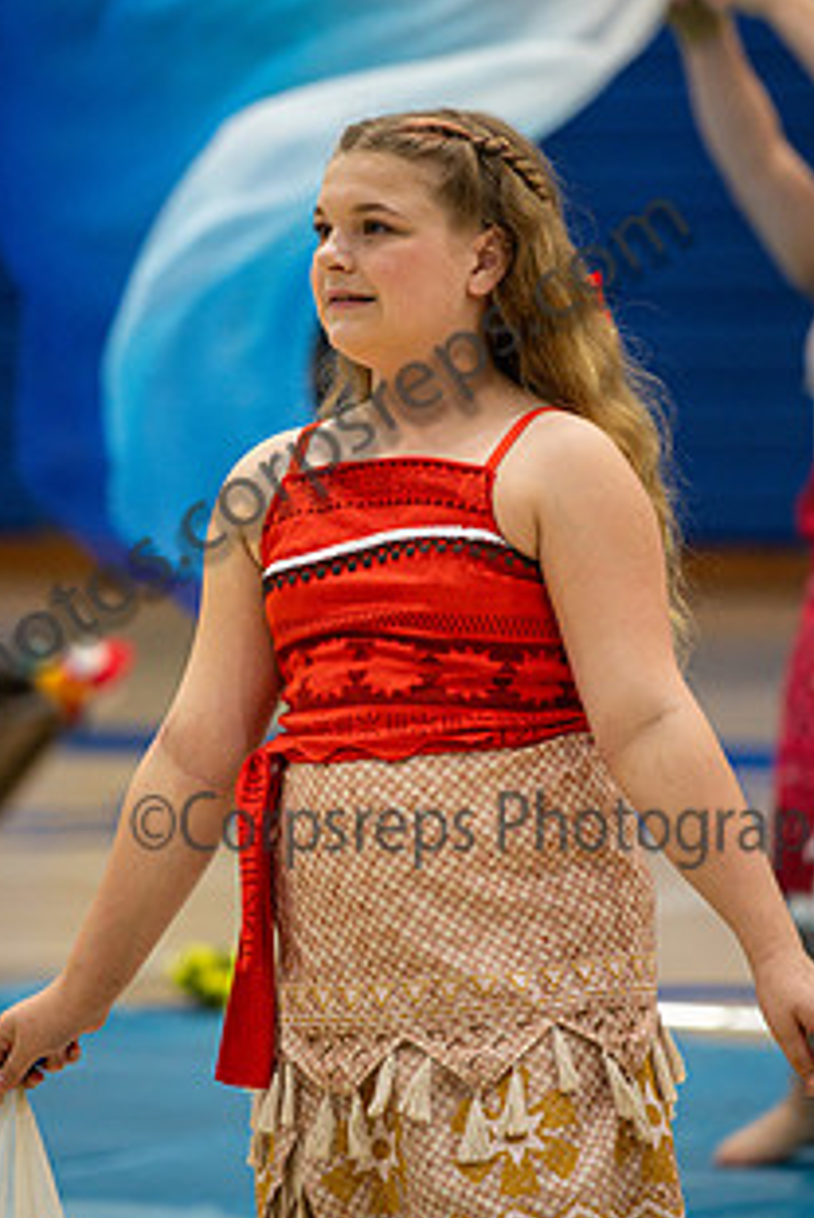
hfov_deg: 4.8
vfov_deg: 7.1
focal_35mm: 289
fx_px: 9779
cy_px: 466
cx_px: 340
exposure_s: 1/500
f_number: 4
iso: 4000
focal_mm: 200
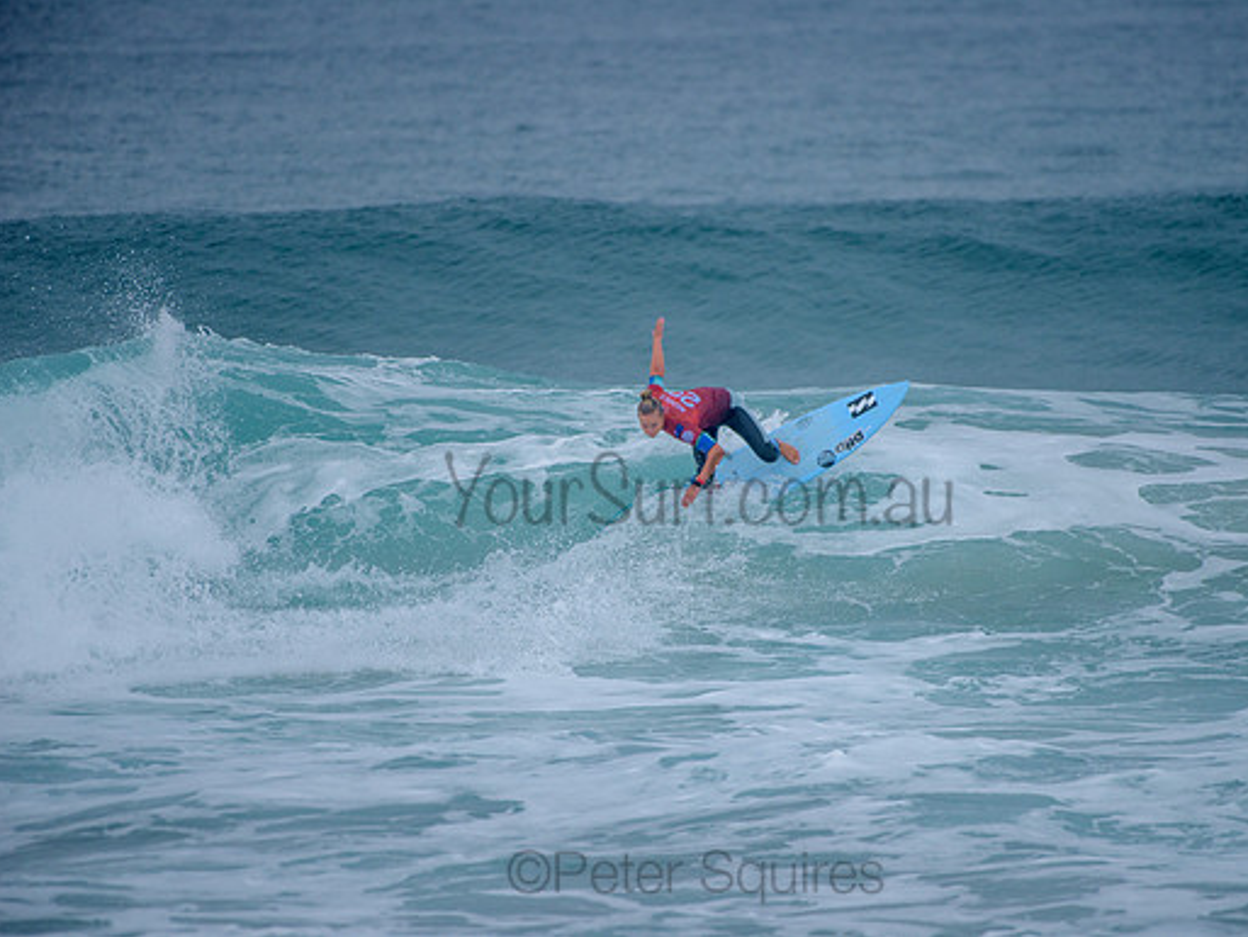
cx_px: 696
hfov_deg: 3.6
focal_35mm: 544
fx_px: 19617
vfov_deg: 2.7
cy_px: 468
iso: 400
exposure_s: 1/2000
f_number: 5.6
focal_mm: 500
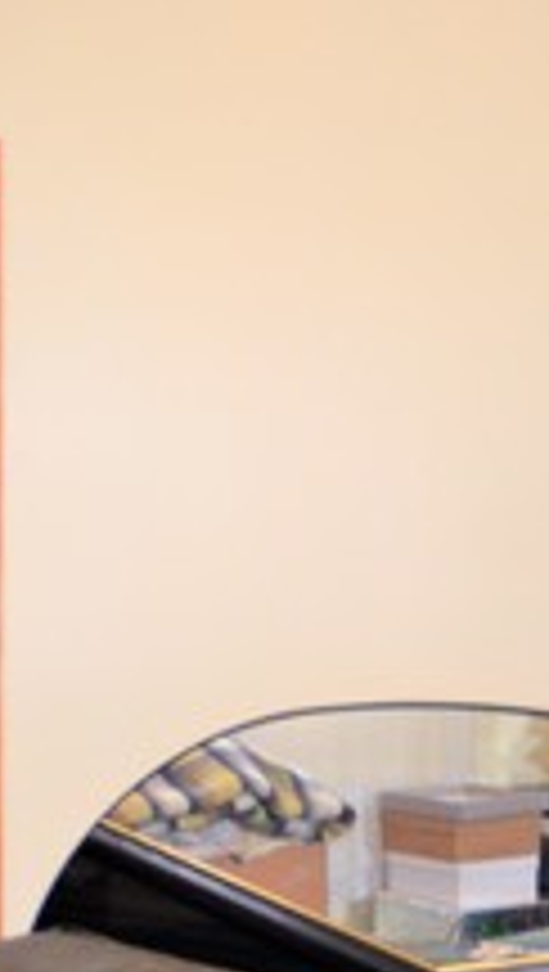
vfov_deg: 32.1
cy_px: 648
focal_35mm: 65
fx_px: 1677
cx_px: -778
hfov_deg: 13.5
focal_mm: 14
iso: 1250
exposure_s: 1/60
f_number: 4
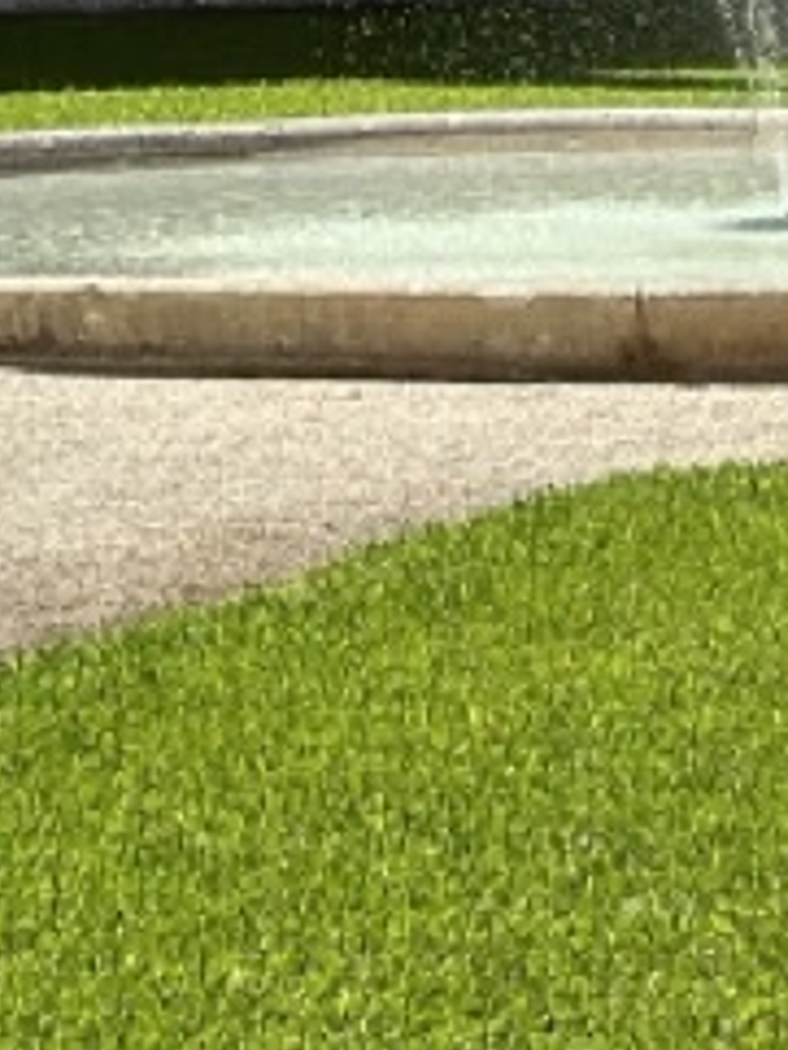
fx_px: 7733
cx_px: 1615
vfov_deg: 7.2
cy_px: -1629
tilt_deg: +8.6
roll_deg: -0.7
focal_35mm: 255
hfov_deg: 5.7
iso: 100
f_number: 1.78
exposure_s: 1/3472
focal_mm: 6.86
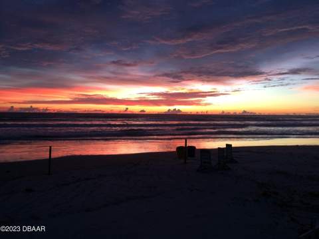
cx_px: 160
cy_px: 120
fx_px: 267
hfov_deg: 61.7
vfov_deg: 48.2
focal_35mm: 29
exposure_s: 1/30
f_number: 2.2
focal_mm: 4.15
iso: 64
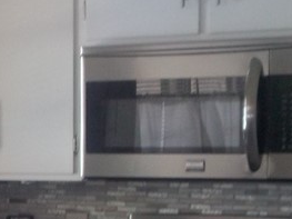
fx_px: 1248
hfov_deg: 12.9
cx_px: -78
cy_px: 243
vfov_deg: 9.9
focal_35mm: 148
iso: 180
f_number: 3.7
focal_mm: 5.2
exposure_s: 1/30
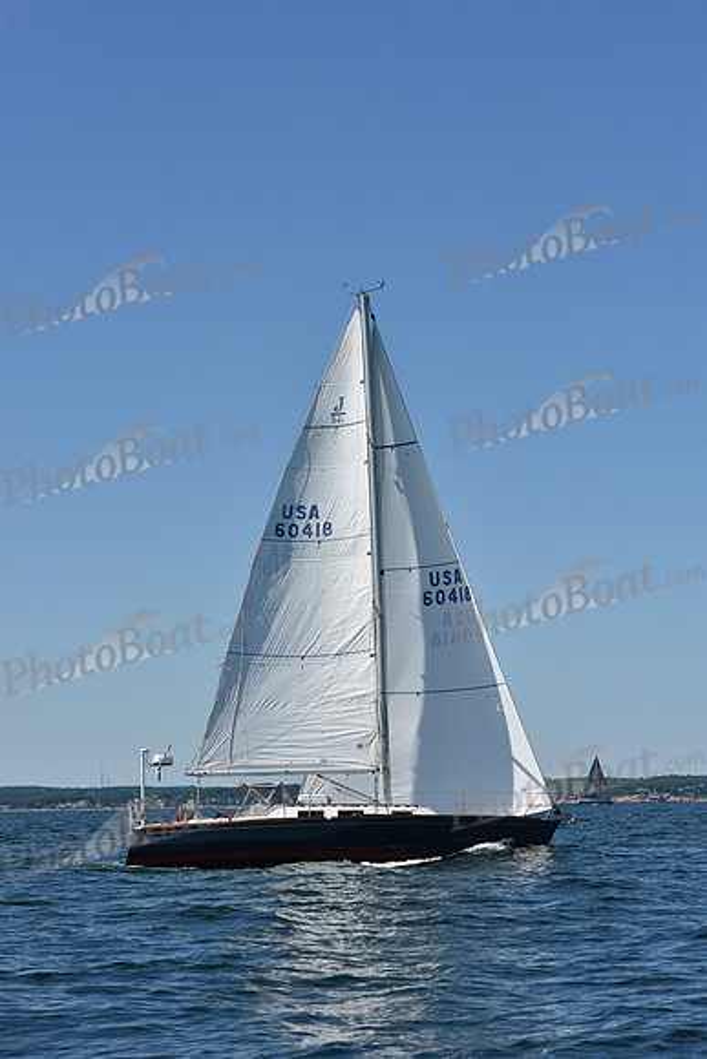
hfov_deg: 16.1
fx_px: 2502
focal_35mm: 85
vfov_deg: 23.9
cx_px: 354
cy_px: 530
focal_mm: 85
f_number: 9
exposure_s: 1/1250
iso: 250
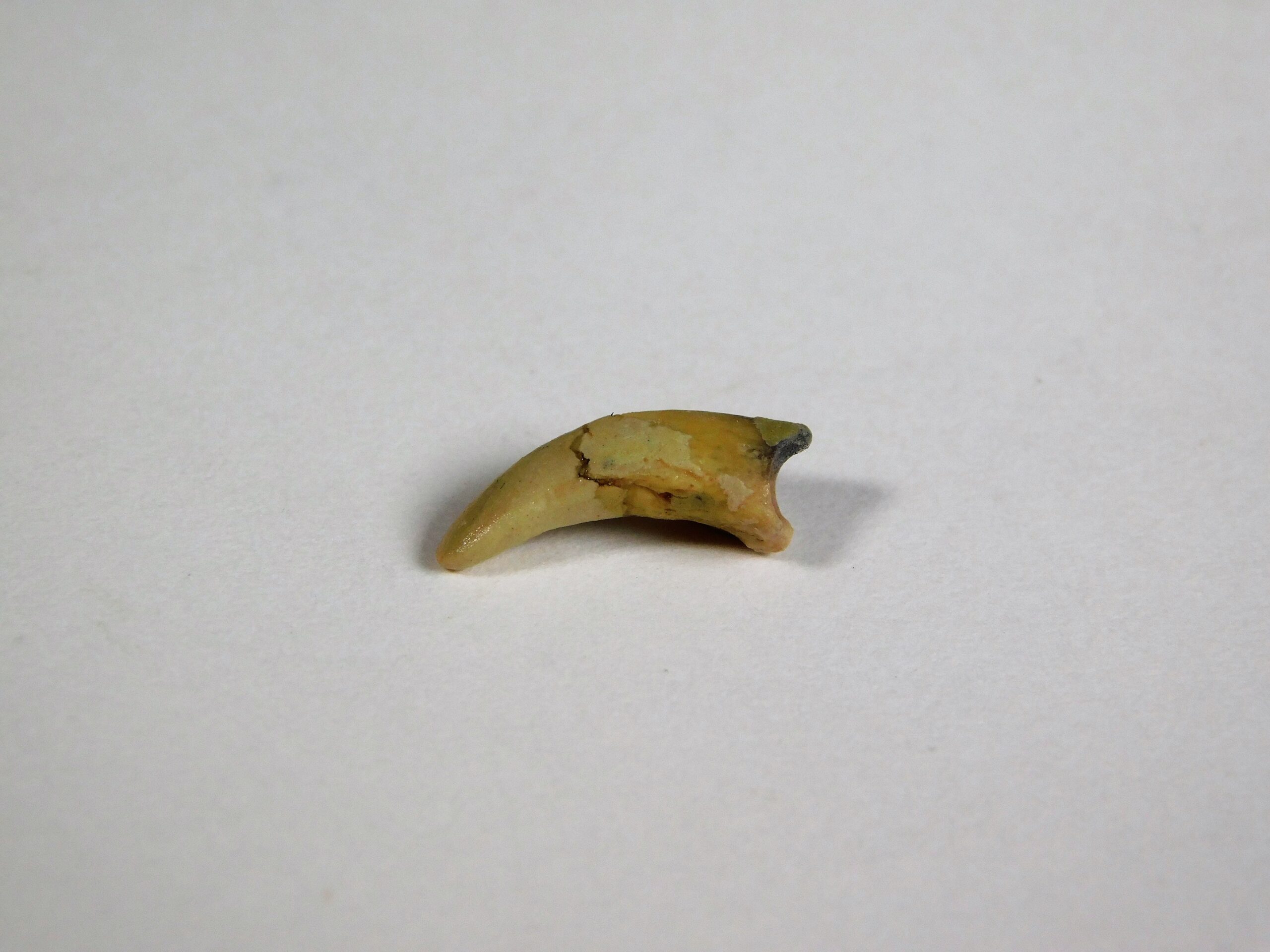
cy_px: 476
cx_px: 635
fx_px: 6751
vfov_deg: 8.1
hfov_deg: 10.7
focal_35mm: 184
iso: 125
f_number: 5.4
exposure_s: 1/320
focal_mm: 32.7
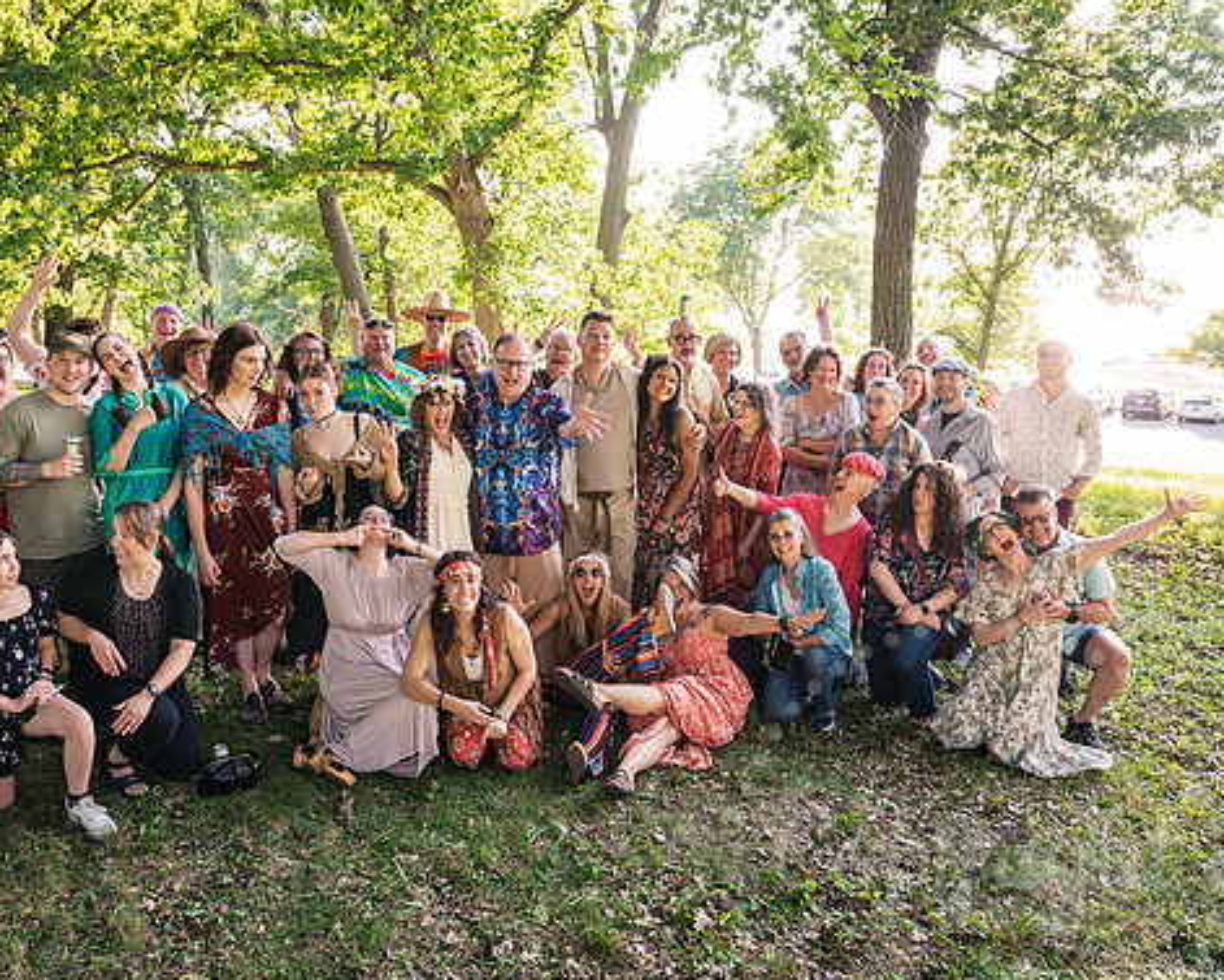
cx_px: 483
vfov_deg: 48.5
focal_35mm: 30
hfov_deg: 58.2
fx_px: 1087
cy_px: 496
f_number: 5.6
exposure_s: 1/250
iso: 800
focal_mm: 26
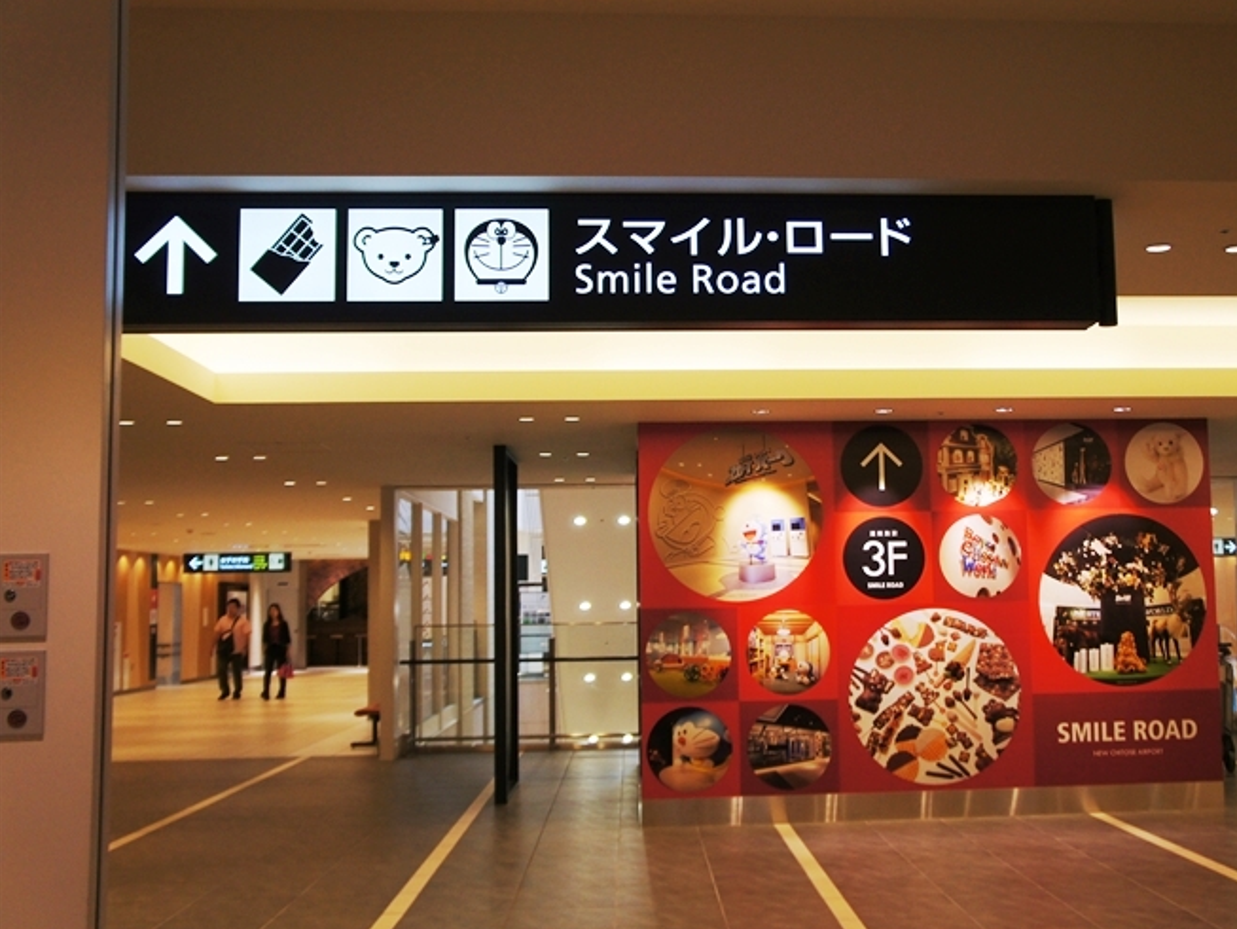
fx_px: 1451
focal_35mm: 41
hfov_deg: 45.9
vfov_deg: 35.5
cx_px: 756
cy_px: 464
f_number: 4
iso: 400
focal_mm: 23
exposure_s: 1/160
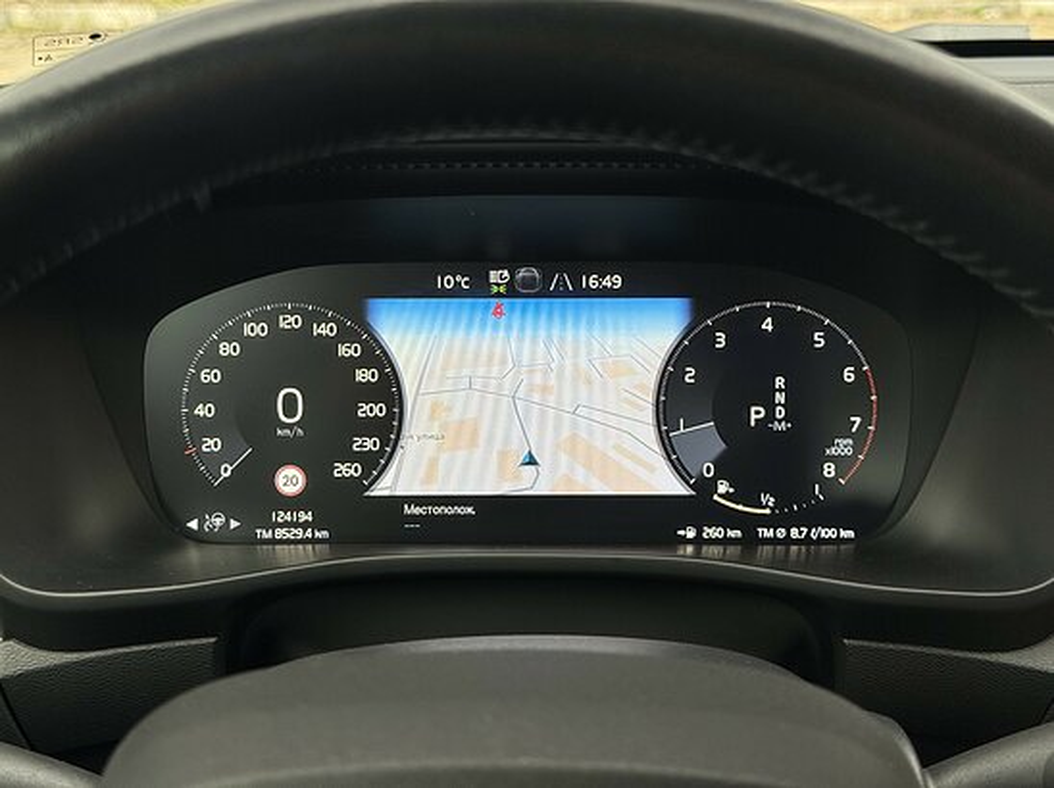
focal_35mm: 48
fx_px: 1460
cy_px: 394
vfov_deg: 30.2
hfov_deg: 39.7
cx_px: 527
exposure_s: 1/121
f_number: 1.78
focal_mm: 6.76
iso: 50
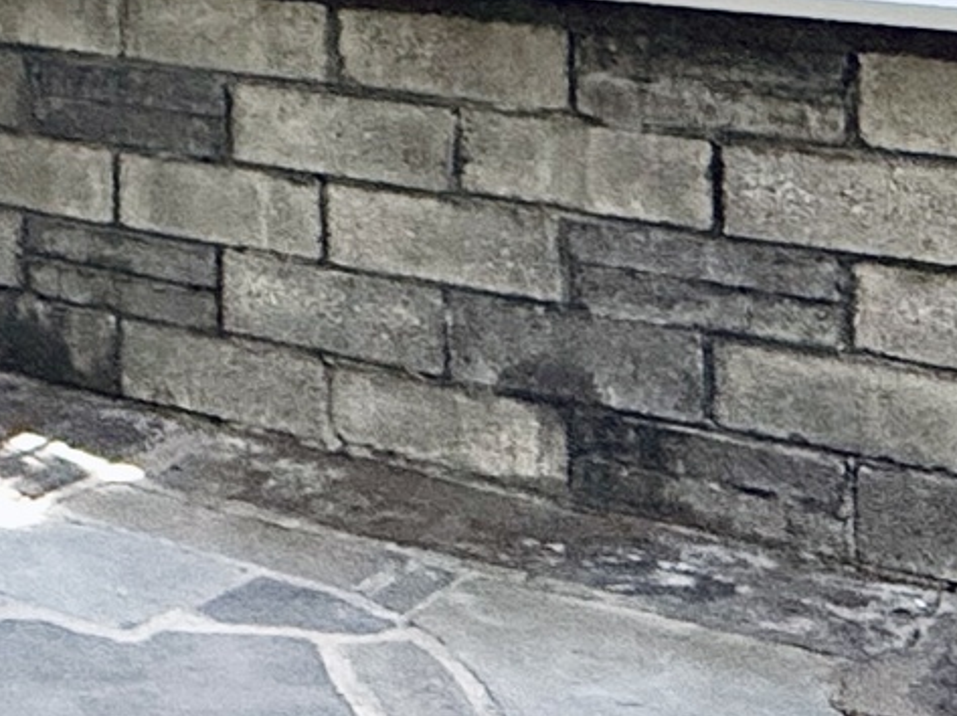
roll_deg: -0.2
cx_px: -32
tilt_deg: +1.9
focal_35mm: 91
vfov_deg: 14.9
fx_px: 2514
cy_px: -413
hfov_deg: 20.7
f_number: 2.2
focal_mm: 2.22
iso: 320
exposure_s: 1/99
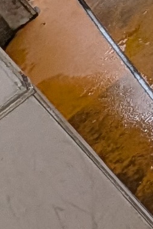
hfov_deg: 3.8
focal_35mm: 265
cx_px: 1091
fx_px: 1691
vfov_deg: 6.8
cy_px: -511
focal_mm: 4.53
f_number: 1.7
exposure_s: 1/296
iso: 28
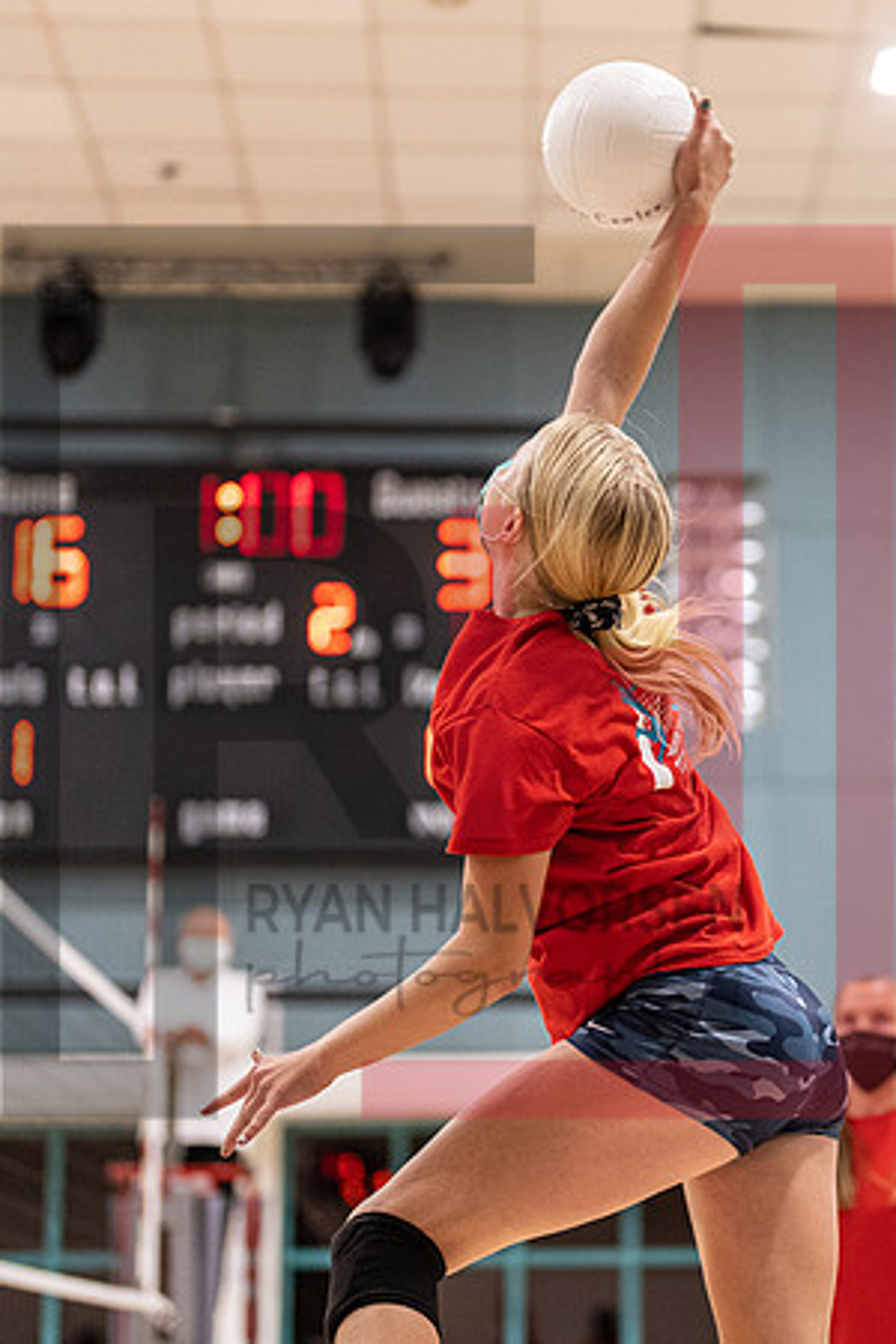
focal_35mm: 89
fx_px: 3323
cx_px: 782
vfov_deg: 22.9
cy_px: 678
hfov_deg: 15.2
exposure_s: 1/1600
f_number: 1.2
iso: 1250
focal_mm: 50
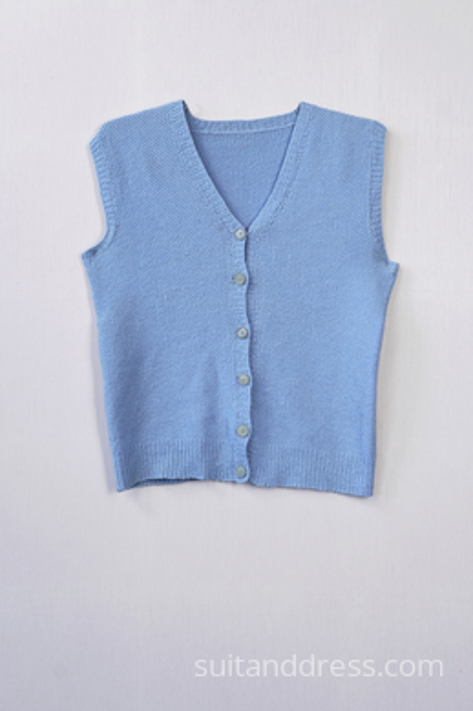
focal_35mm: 48
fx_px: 947
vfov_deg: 41.1
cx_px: 236
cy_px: 356
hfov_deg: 28.1
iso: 320
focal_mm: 32
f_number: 7.1
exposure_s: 1/40
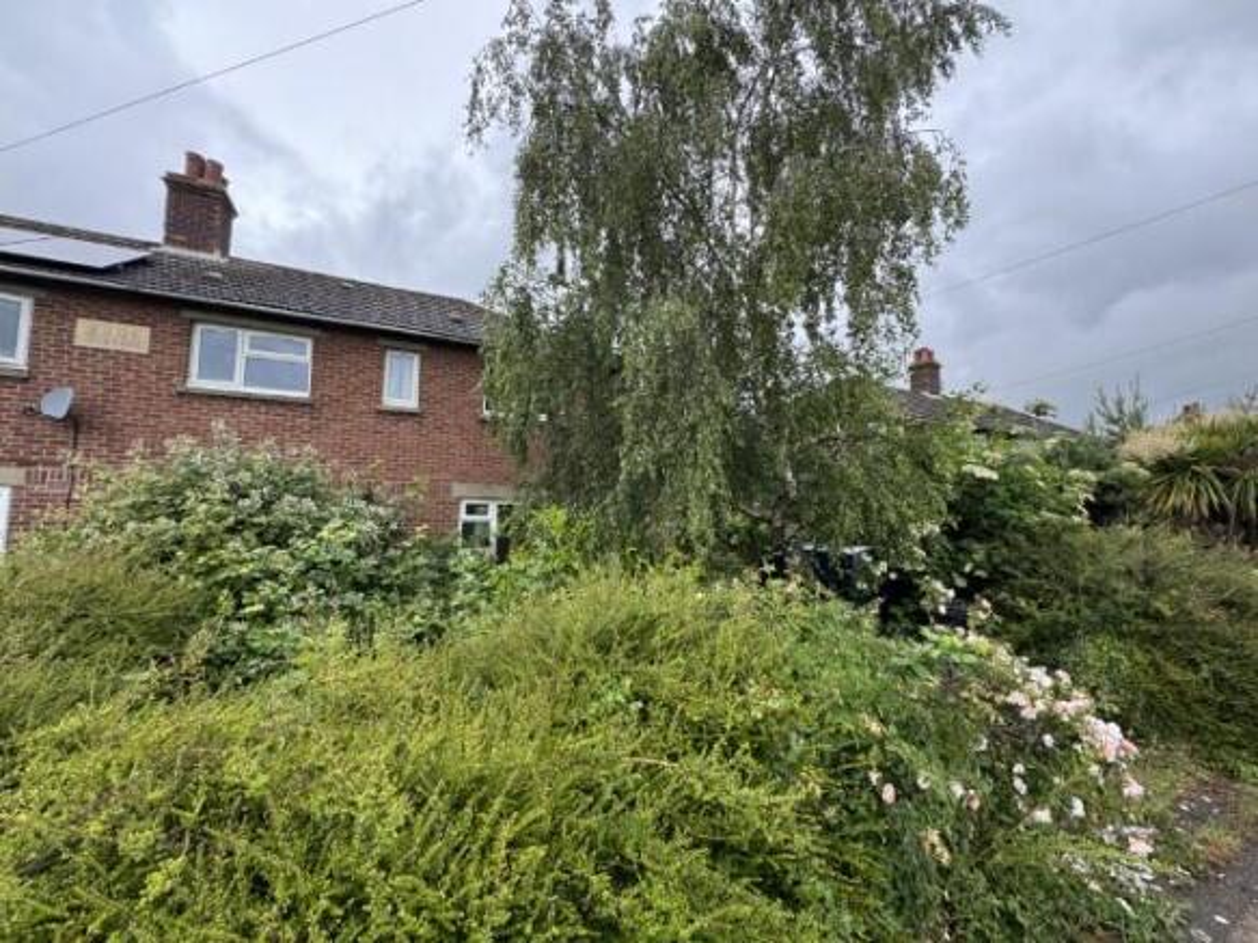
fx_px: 509
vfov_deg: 85.7
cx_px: 629
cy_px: 472
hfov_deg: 102.1
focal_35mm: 14
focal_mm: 2.22
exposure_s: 1/273
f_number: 2.2
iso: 40
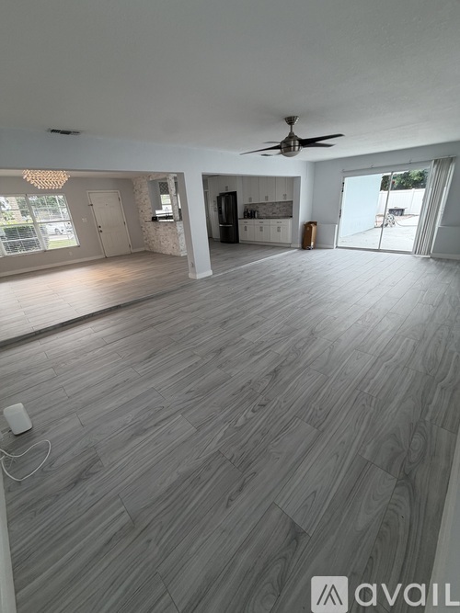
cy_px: 306
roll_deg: +4.2
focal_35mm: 14
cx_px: 230
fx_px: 248
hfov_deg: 85.7
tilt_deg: -22.8
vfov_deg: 102.1
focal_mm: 2.22
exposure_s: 1/121
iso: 125
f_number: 2.2
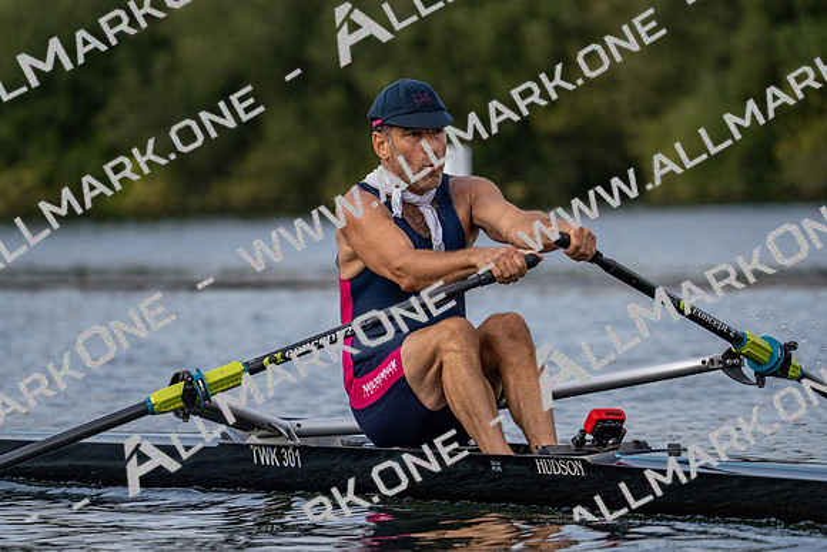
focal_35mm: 315
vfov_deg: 4.4
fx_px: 7238
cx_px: 414
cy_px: 276
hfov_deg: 6.5
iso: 400
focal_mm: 315
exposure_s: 1/1600
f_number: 6.3
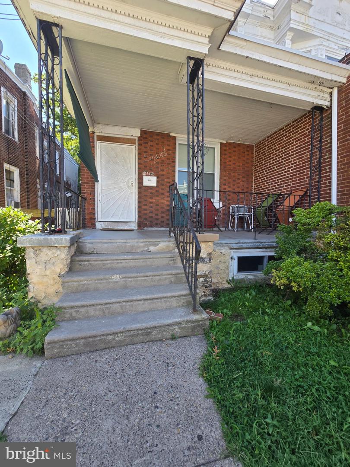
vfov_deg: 106.2
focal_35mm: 13
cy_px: 234
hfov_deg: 89.9
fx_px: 175
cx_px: 175
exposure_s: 1/376
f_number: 2.2
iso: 50
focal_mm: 2.2
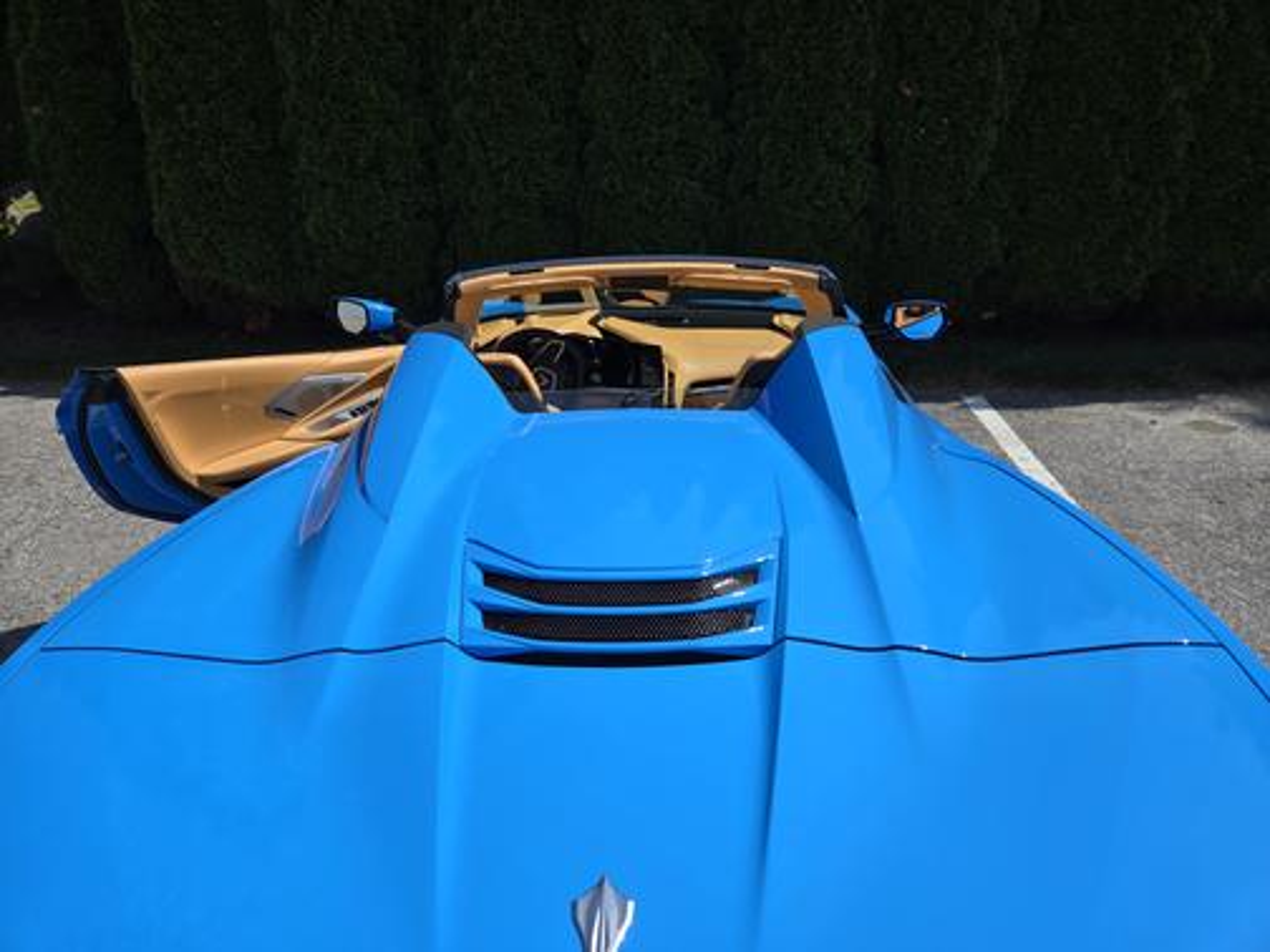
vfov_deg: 58.9
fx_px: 844
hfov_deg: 73.9
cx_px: 635
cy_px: 476
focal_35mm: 23
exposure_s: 1/2921
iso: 32
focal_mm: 5.4
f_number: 1.8
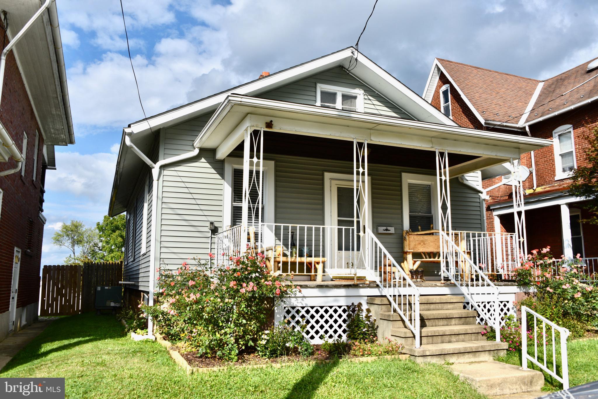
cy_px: 200
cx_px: 299
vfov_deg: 46.4
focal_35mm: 28
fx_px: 465
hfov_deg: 65.5
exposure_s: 1/500
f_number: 10
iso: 200
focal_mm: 28
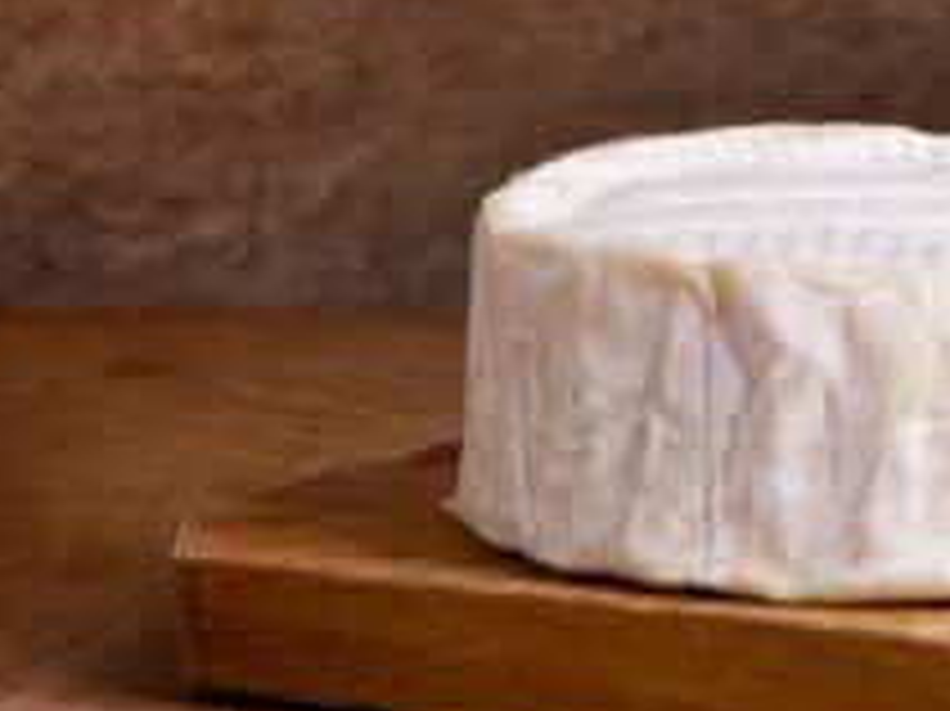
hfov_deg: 4.5
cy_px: -540
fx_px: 11904
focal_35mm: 434
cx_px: 2265
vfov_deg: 3.4
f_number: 9
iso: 200
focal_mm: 62
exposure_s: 1/250
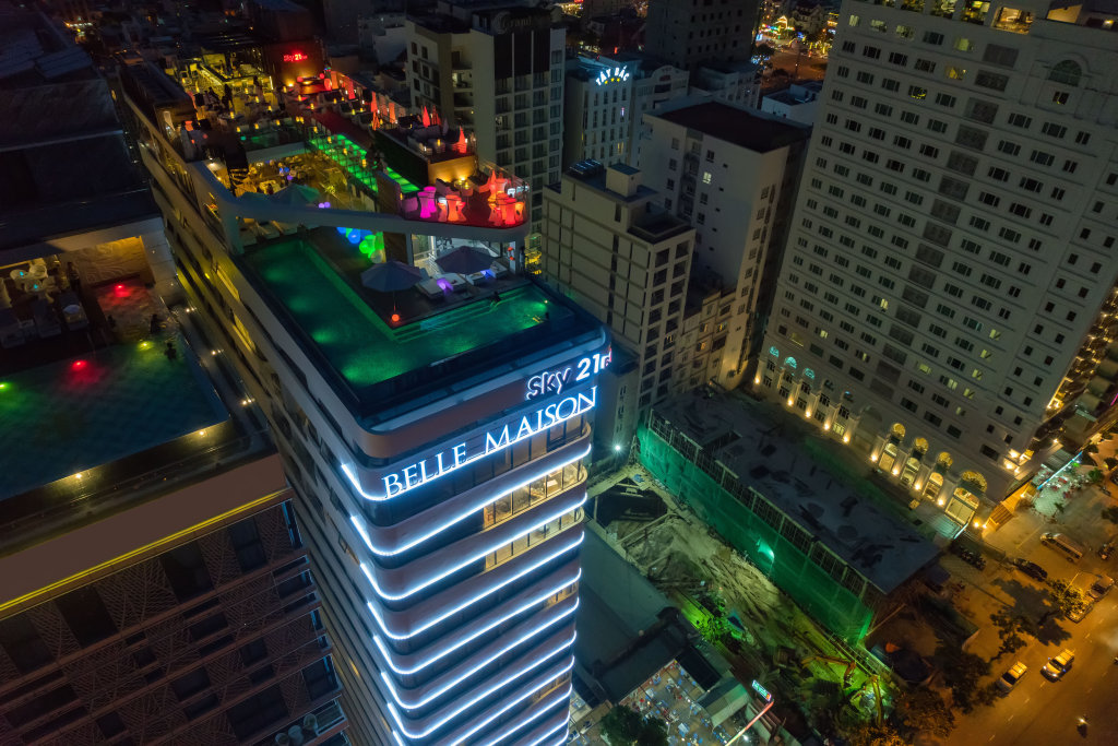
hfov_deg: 73.7
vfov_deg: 53.1
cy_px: 373
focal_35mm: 24
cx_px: 559
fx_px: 745
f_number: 4
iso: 6400
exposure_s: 1/160
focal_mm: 24
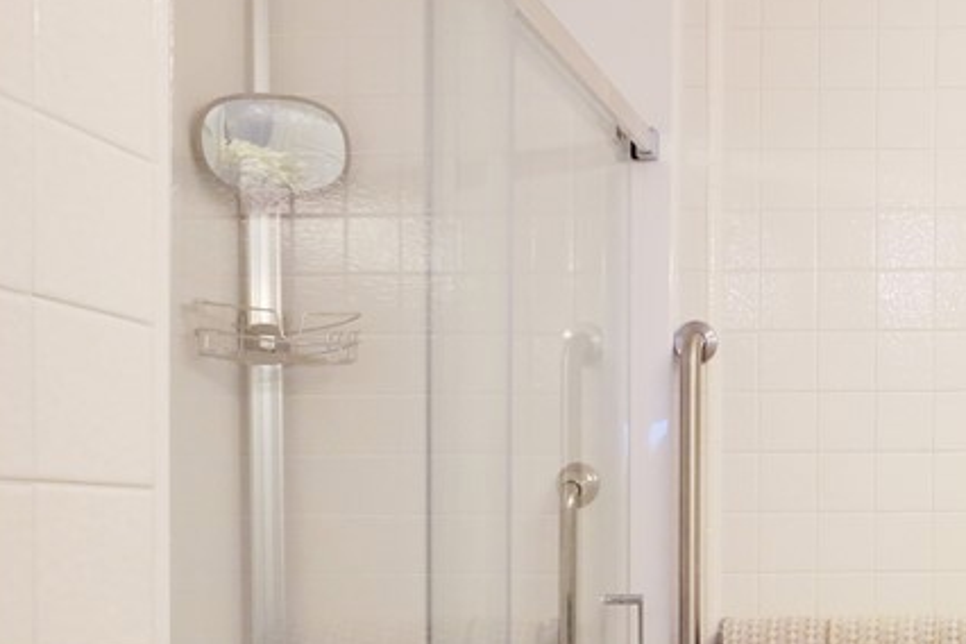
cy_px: 601
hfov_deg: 35.2
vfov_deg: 28.5
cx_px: 1137
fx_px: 1207
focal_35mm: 45
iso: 2500
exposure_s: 1/60
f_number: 8
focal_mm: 9
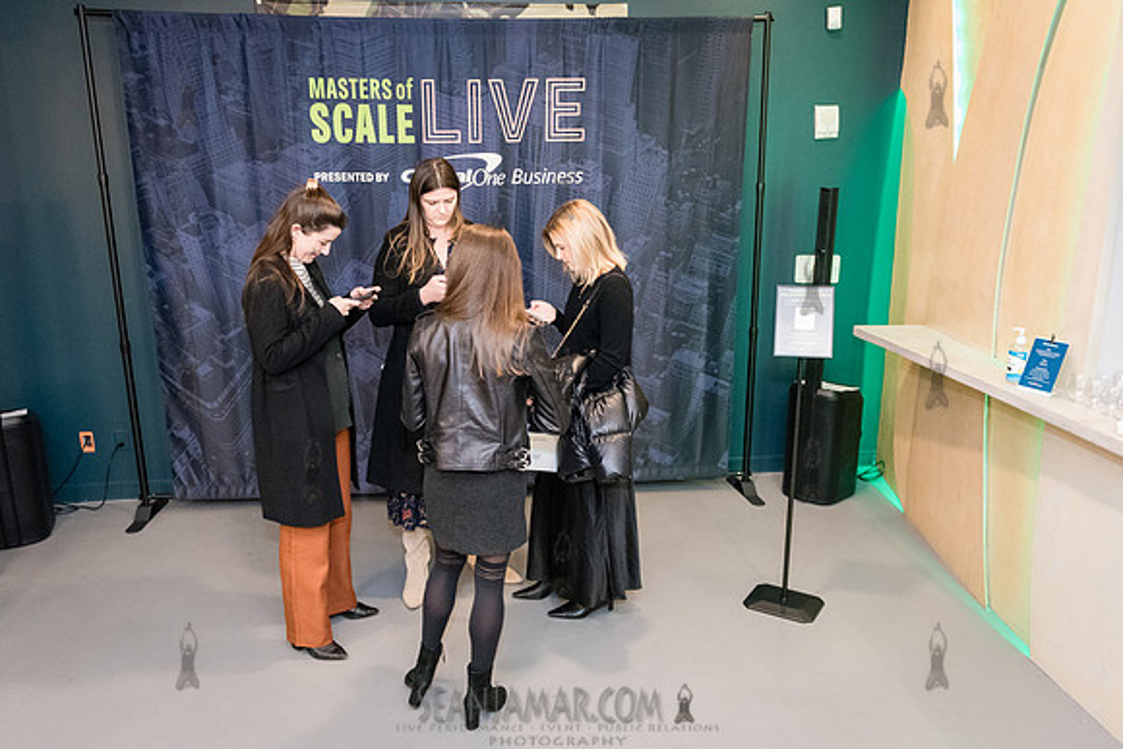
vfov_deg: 45.2
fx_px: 899
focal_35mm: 29
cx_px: 562
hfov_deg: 63.9
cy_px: 374
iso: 6400
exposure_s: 1/125
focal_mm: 27
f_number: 3.2
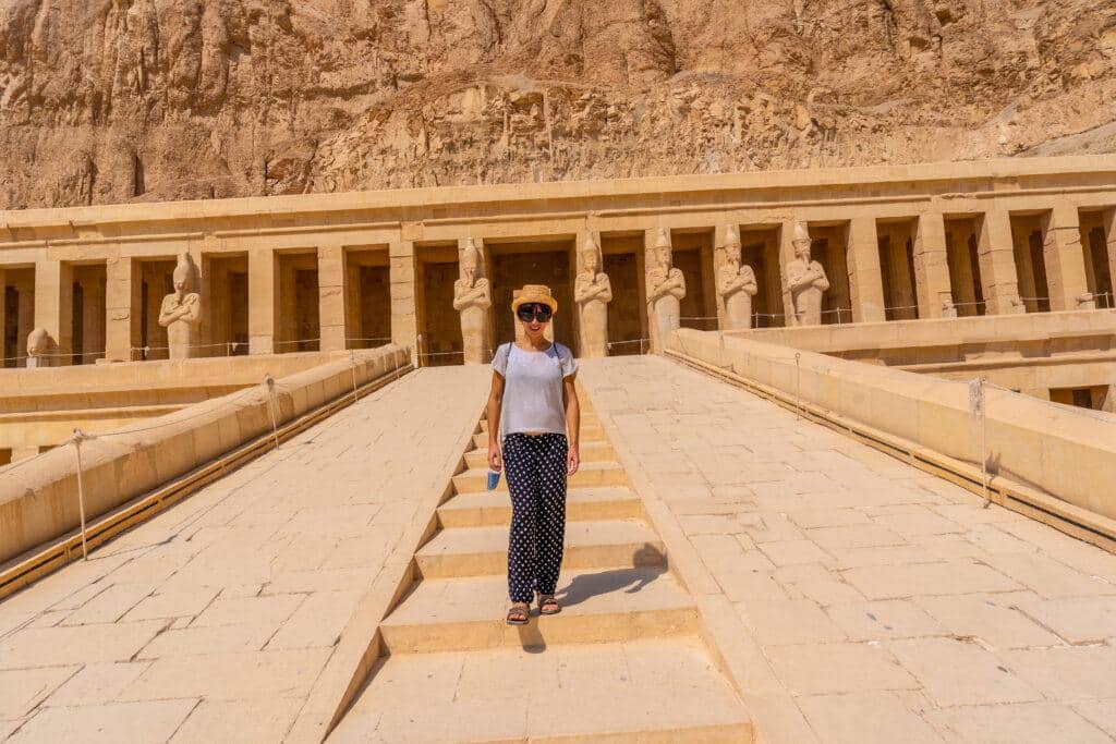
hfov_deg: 73.7
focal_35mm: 24
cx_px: 558
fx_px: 744
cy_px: 372
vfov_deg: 53.1
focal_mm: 24
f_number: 8
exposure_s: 1/640
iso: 100
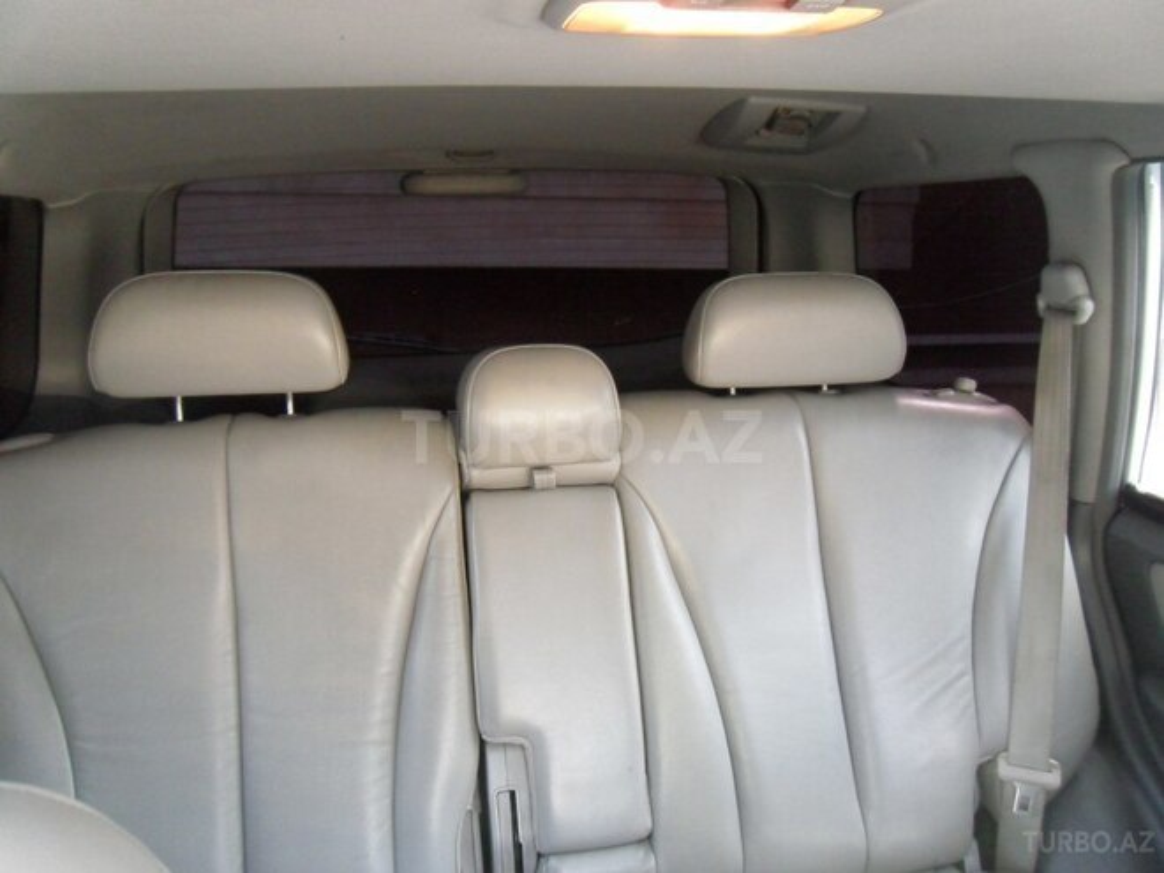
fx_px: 942
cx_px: 582
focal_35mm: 28
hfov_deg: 63.4
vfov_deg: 49.7
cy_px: 436
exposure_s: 1/45
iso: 320
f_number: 3.4
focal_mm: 5
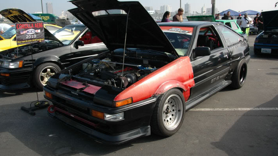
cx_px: 138
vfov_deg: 36.6
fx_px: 236
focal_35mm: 32
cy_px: 69
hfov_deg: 61.0
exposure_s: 1/1000
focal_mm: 20
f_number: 4.5
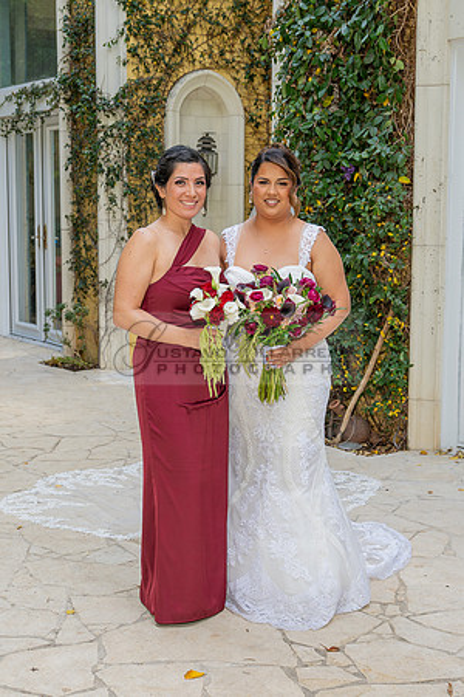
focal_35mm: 57
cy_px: 349
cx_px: 249
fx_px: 1102
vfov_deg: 35.1
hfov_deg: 23.8
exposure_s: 1/200
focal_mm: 38
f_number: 4.5
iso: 200
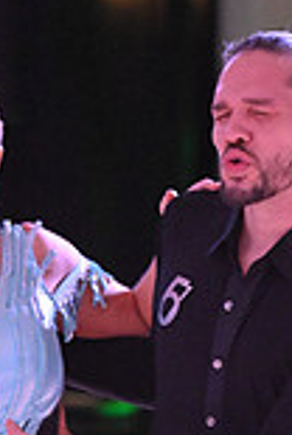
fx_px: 9035
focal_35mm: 746
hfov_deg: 1.9
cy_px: 665
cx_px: 122
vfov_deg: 2.8
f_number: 4.5
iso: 5000
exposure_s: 1/400
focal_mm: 200
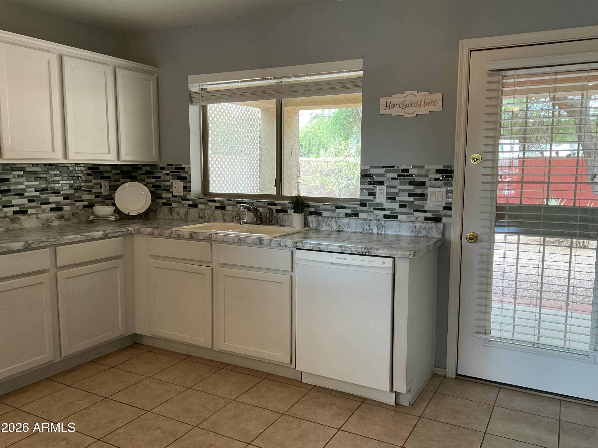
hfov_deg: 61.7
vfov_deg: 48.2
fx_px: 501
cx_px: 299
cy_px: 224
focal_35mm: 29
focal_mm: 3
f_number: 1.8
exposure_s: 1/60
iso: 50
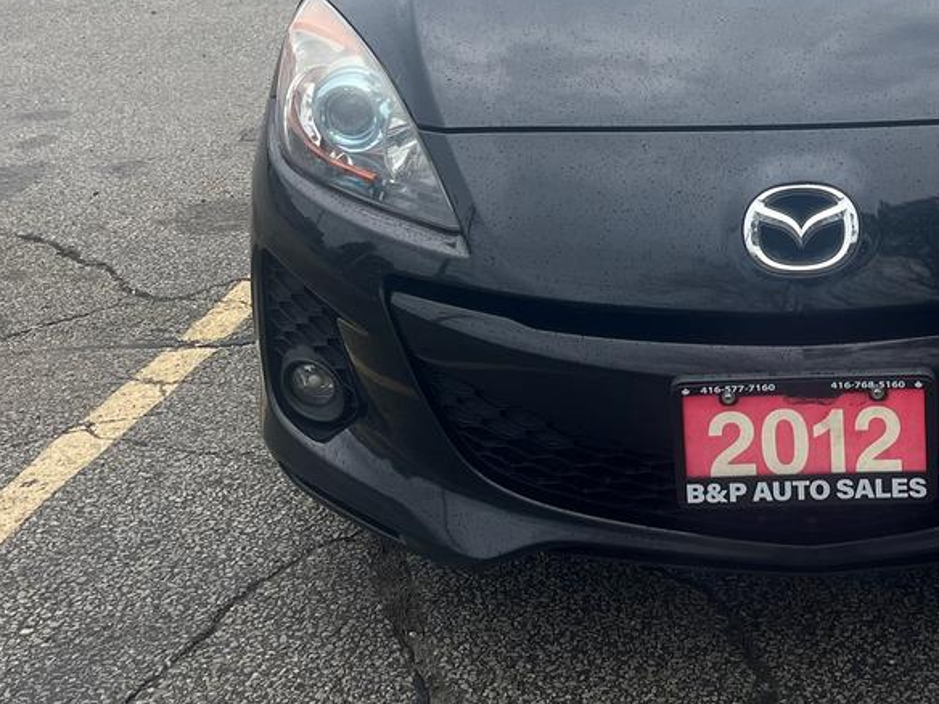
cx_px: 844
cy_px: 37
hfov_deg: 32.1
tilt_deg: -14.6
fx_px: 1546
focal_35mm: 57
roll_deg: +0.1
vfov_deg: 24.7
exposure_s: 1/1517
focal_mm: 5.1
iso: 50
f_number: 1.6
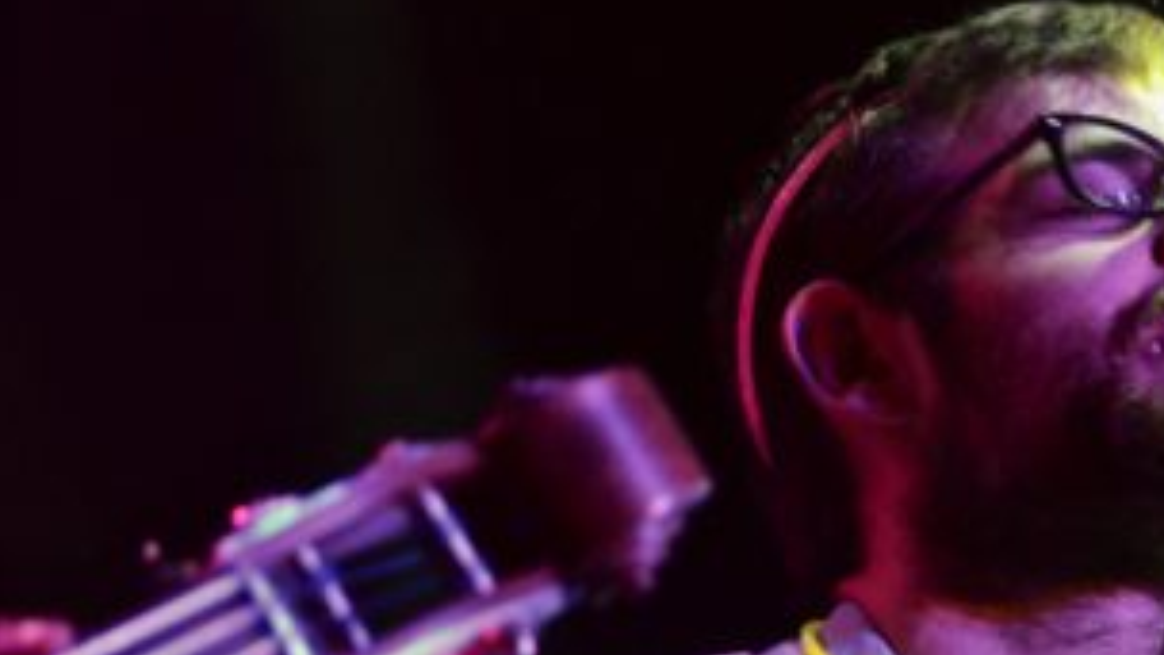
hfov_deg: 6.4
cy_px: 1078
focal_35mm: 335
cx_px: 1214
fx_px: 10340
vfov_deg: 3.6
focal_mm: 95
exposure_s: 1/40
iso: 2500
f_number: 2.8
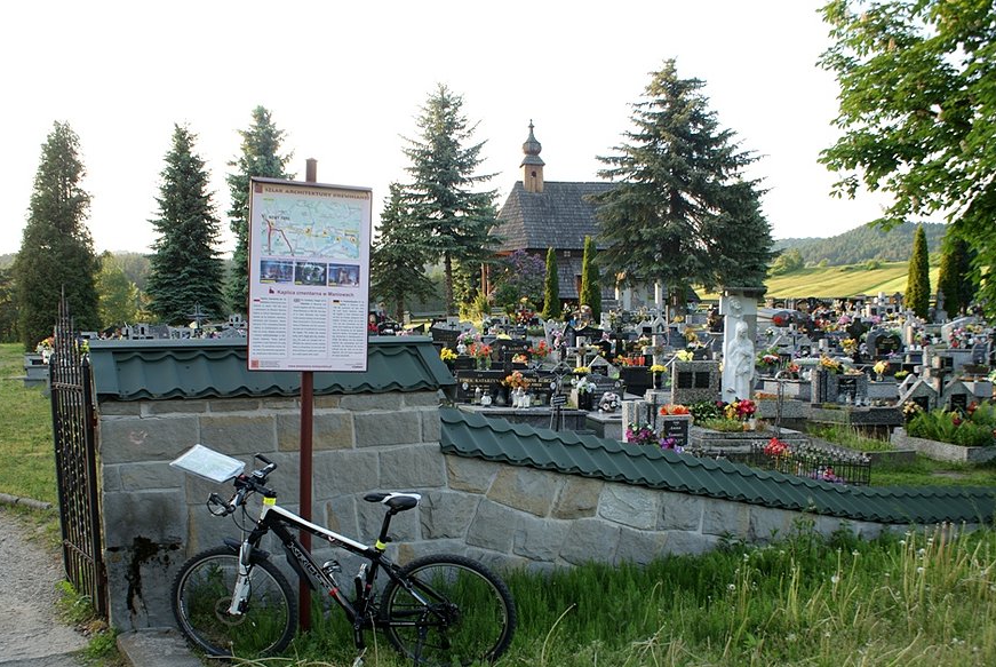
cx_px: 489
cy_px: 325
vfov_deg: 42.4
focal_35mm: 31
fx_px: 859
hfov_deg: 60.2
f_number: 5
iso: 100
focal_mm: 20
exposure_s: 1/40
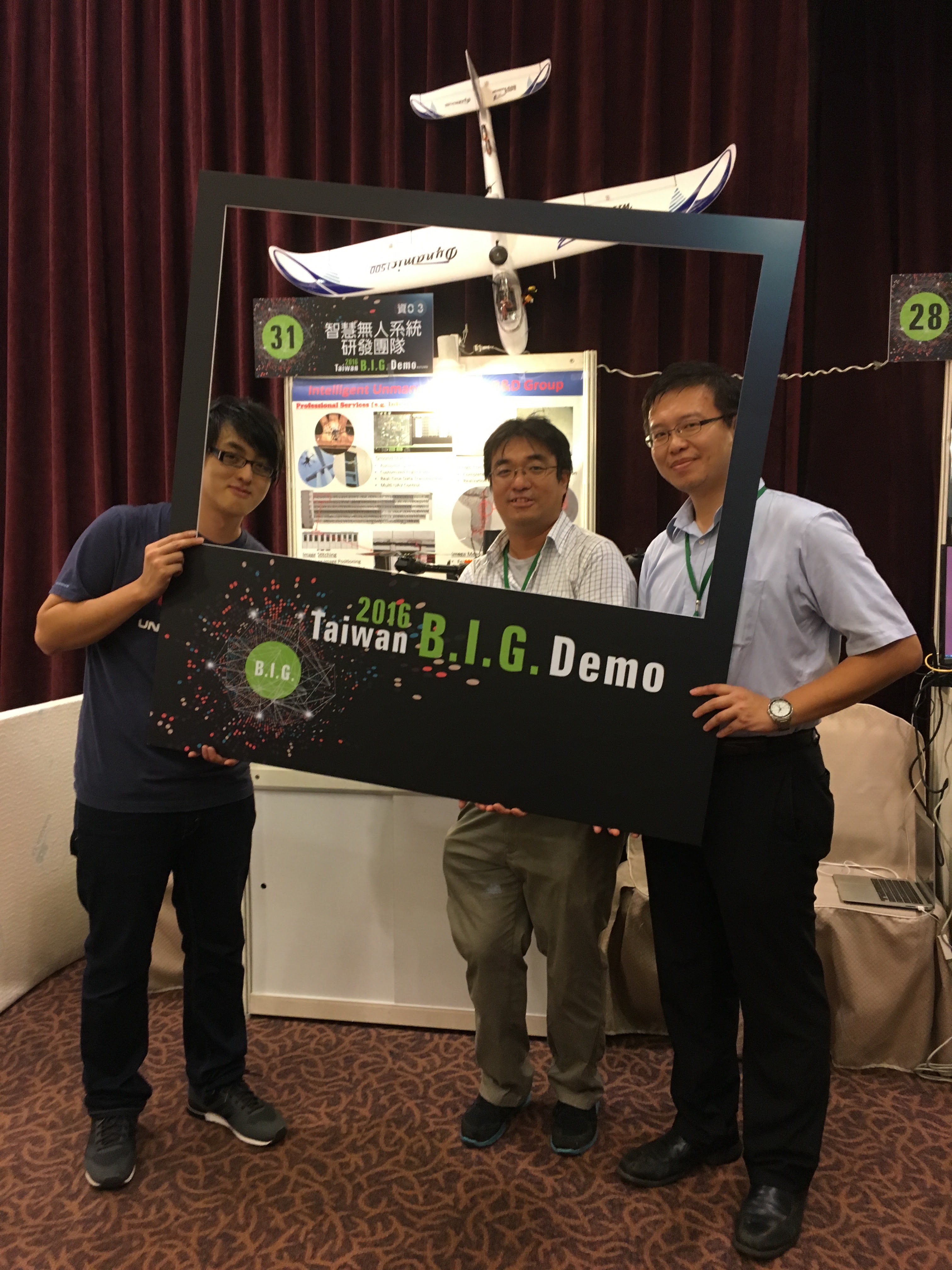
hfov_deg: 48.2
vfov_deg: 61.7
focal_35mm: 29
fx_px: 1063
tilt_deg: -6.5
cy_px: 635
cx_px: 476
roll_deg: +0.2
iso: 125
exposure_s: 1/30
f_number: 2.2
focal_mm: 4.15
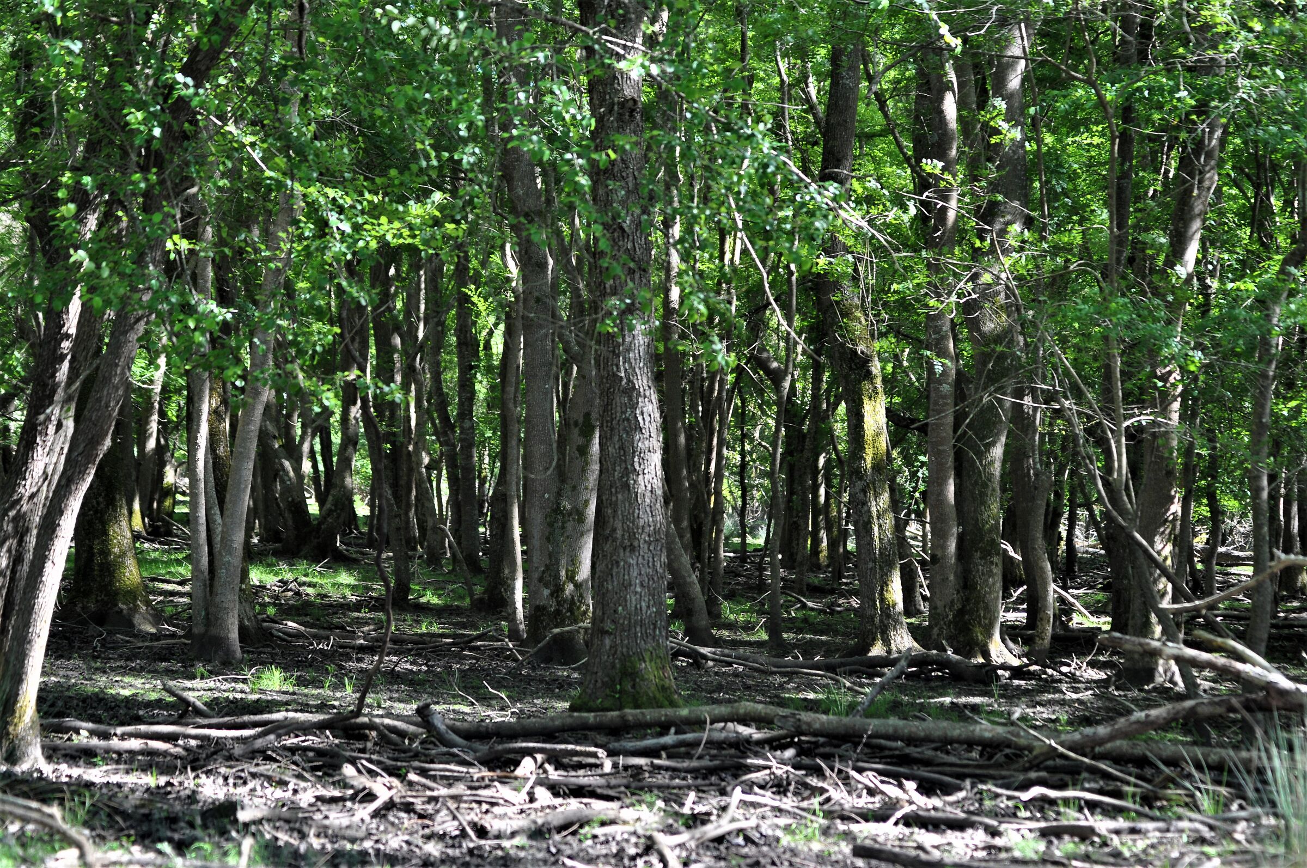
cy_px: 434
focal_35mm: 105
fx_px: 3807
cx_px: 654
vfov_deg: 13.0
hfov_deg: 19.5
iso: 450
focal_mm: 70
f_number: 4
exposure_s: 1/250
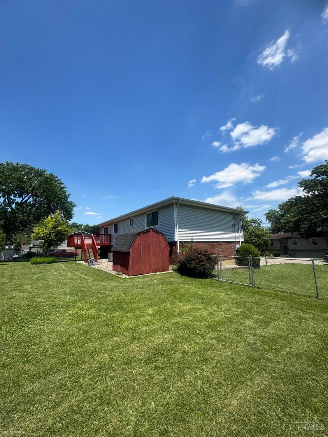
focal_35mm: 14
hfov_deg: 85.7
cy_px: 218
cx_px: 164
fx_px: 177
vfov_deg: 102.1
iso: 50
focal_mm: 2.22
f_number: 2.2
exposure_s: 1/1672
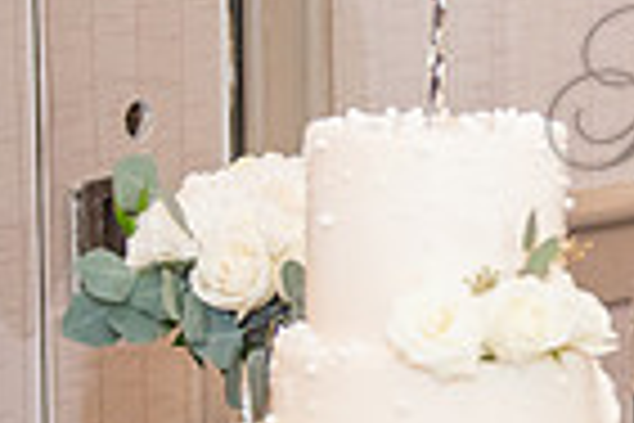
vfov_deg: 7.9
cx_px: 899
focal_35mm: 173
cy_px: 88
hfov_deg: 11.5
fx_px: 3046
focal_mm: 42
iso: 1600
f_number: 2.8
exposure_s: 1/160
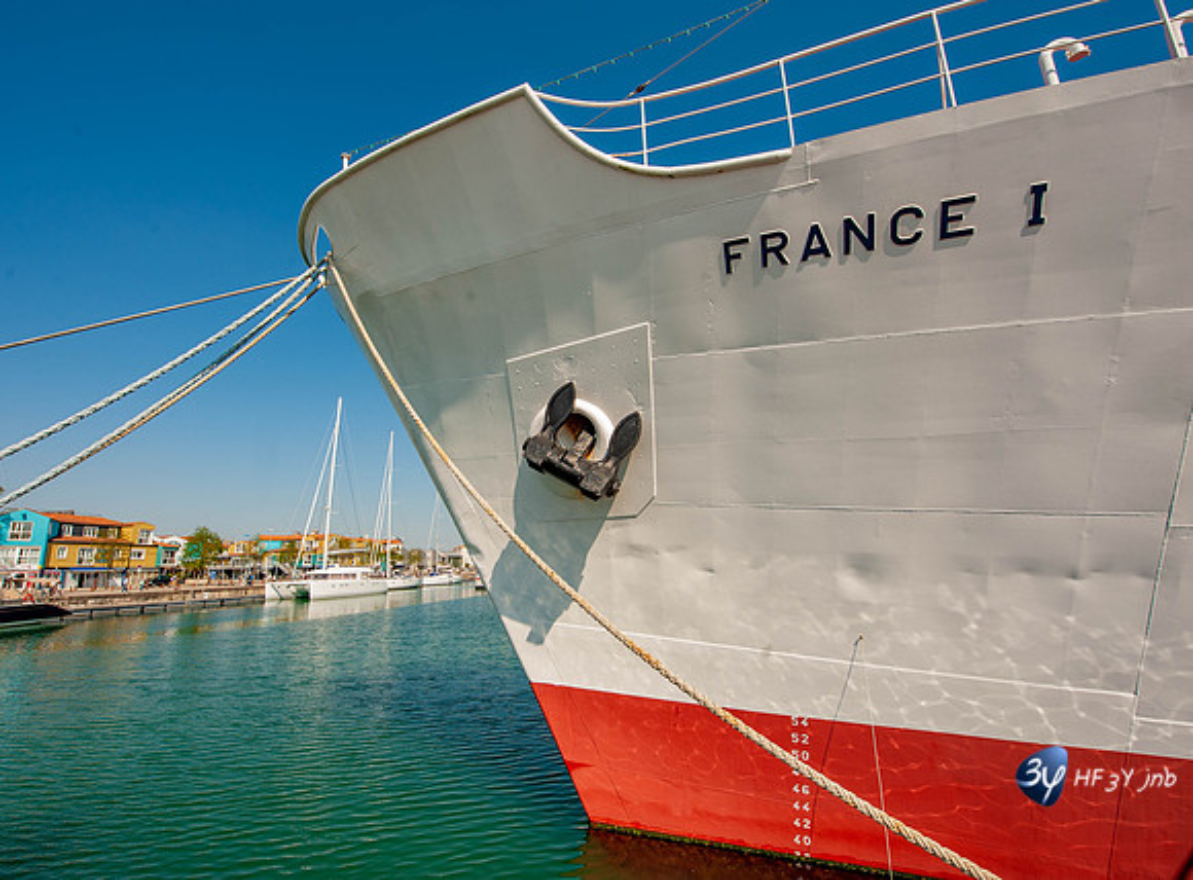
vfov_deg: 81.1
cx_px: 532
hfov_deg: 98.1
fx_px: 515
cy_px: 440
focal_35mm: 15
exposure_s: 1/400
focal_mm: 14
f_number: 10
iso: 250
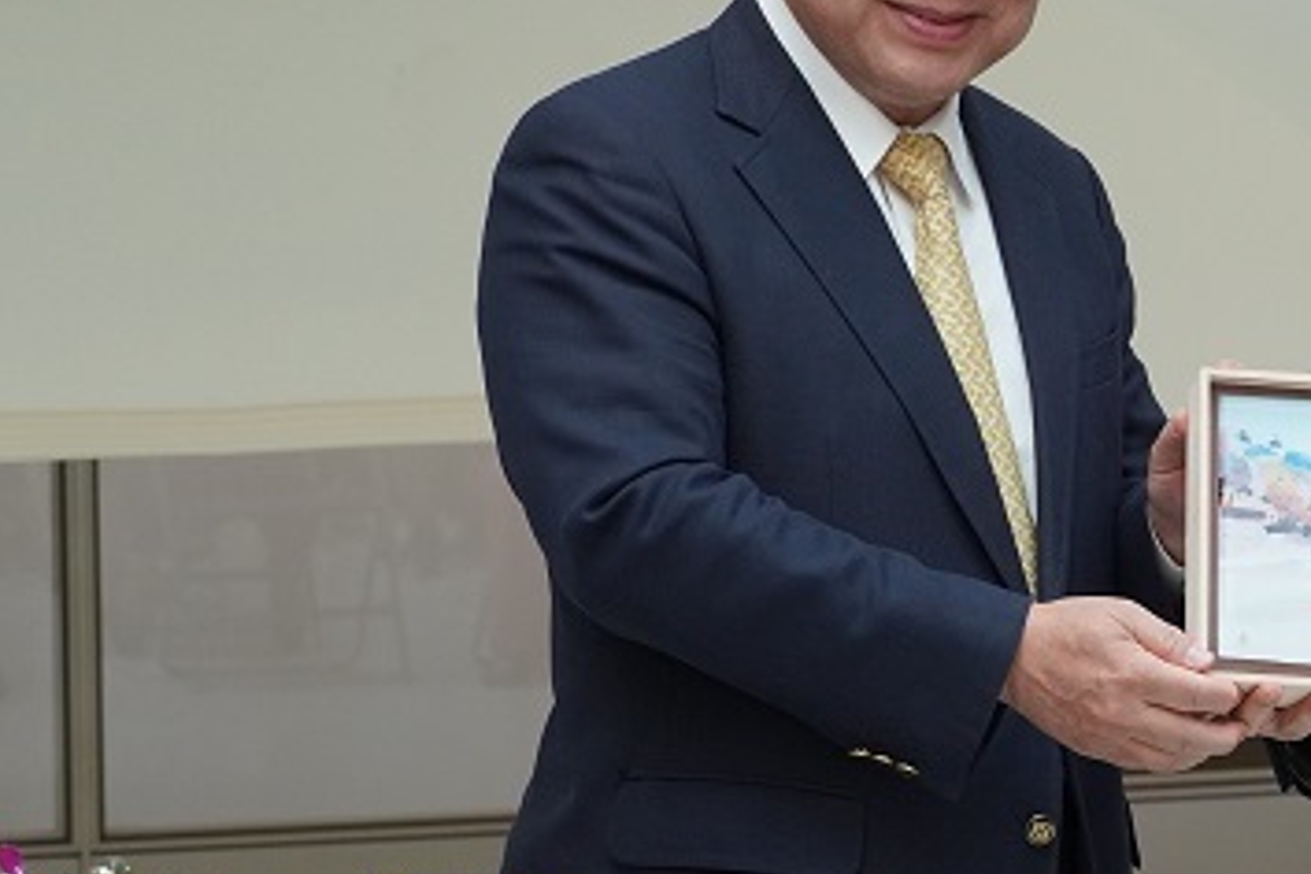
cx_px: 1270
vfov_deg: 7.9
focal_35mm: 174
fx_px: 6337
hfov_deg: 11.7
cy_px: 389
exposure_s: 1/160
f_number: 5.6
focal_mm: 57
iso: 1600
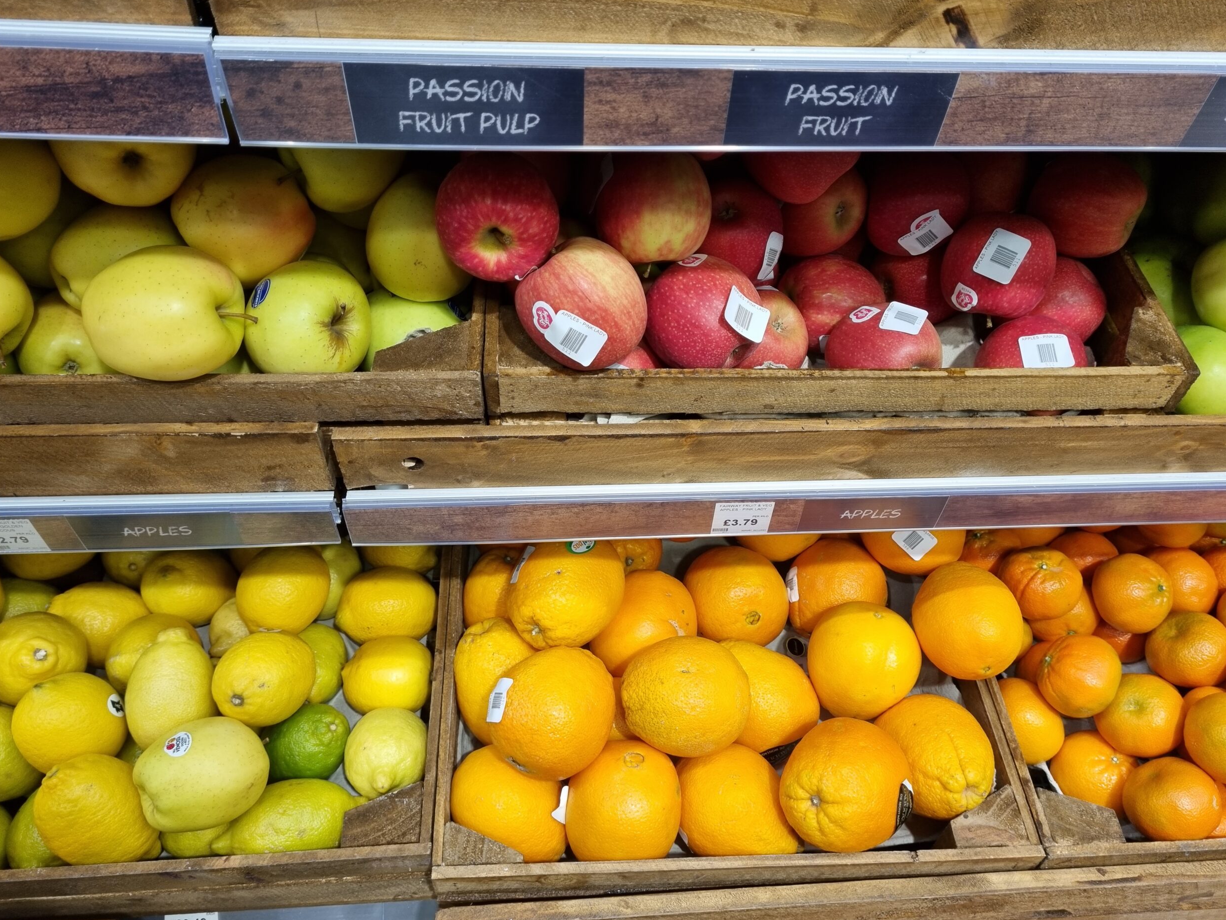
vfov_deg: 51.4
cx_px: 634
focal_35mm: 27
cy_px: 472
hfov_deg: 65.3
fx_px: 956
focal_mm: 5.4
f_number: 1.8
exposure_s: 1/100
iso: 160
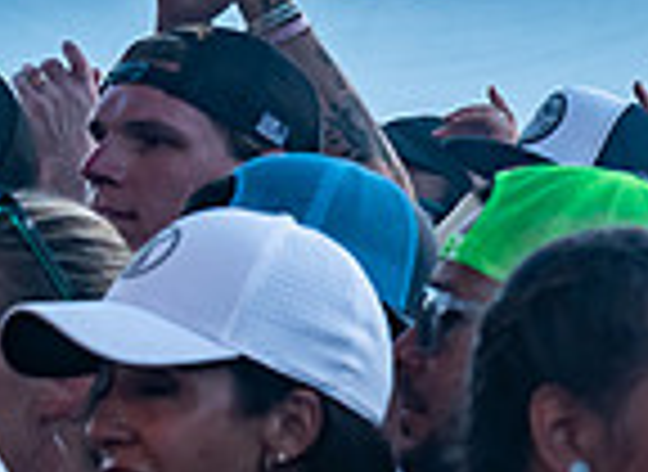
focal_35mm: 396
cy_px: 237
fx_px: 7340
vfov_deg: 3.7
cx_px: 636
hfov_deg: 5.0
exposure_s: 1/160
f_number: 5.6
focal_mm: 70
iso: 400
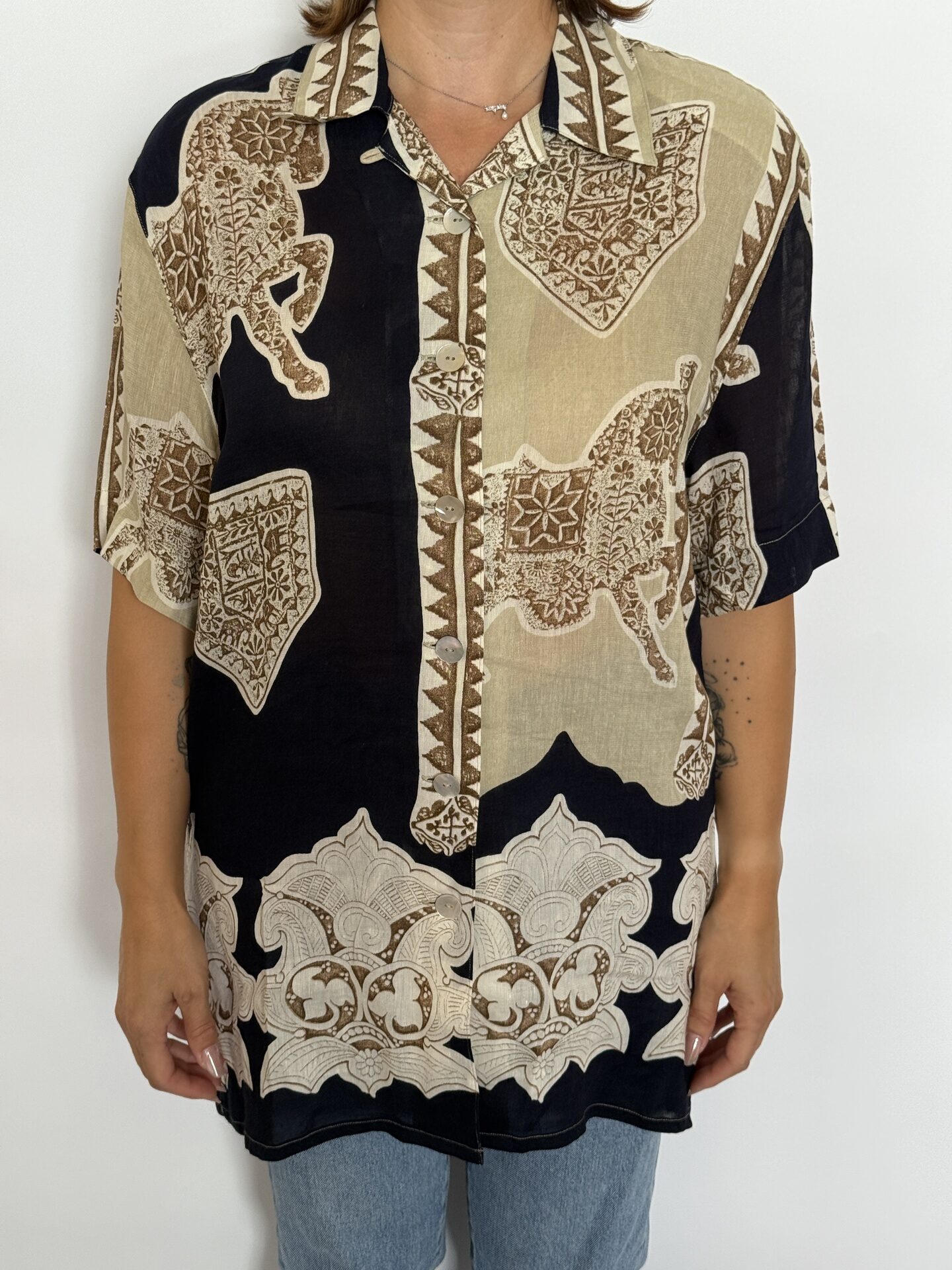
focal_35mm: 48
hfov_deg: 30.3
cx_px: 476
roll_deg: -0.8
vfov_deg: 39.7
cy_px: 635
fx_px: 1760
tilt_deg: -18.6
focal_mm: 6.76
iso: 100
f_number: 1.78
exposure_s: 1/117
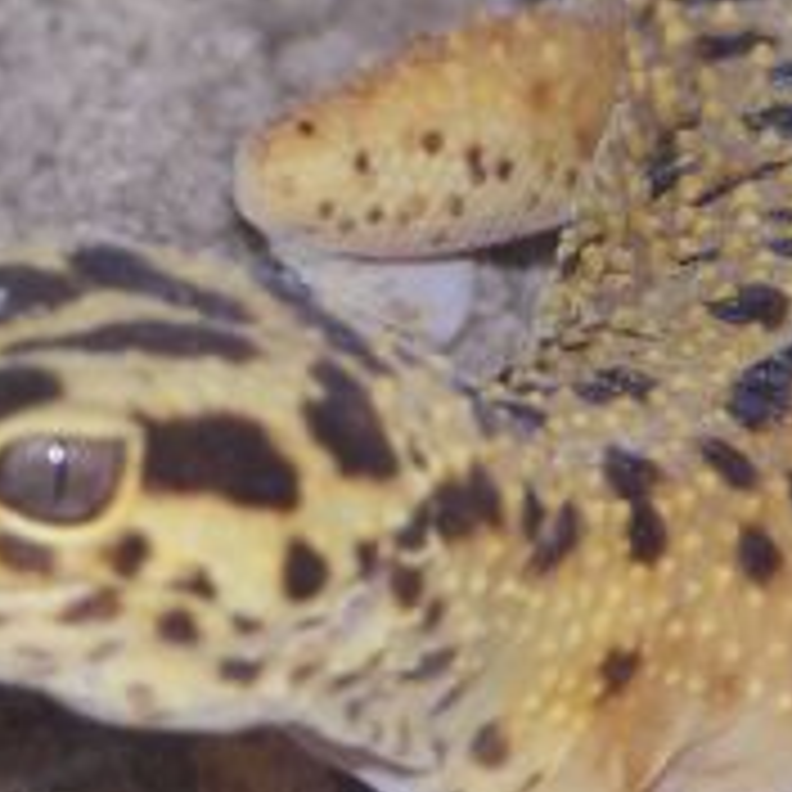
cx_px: 198
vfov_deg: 3.4
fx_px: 13227
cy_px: 176
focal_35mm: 511
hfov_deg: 3.4
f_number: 3.2
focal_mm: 26.4
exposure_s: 1/125
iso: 80
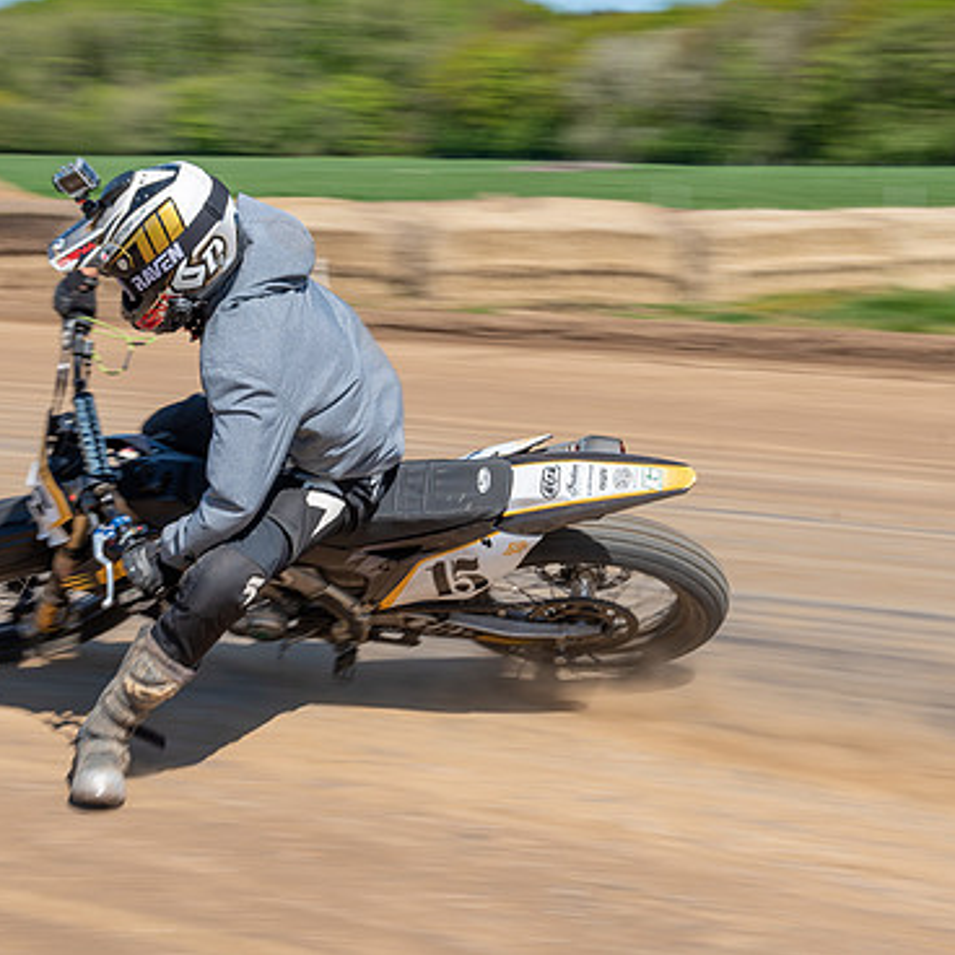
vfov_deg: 23.4
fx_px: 2310
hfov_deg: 23.3
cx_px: 369
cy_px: 455
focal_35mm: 74
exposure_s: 1/160
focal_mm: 52
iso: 100
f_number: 8
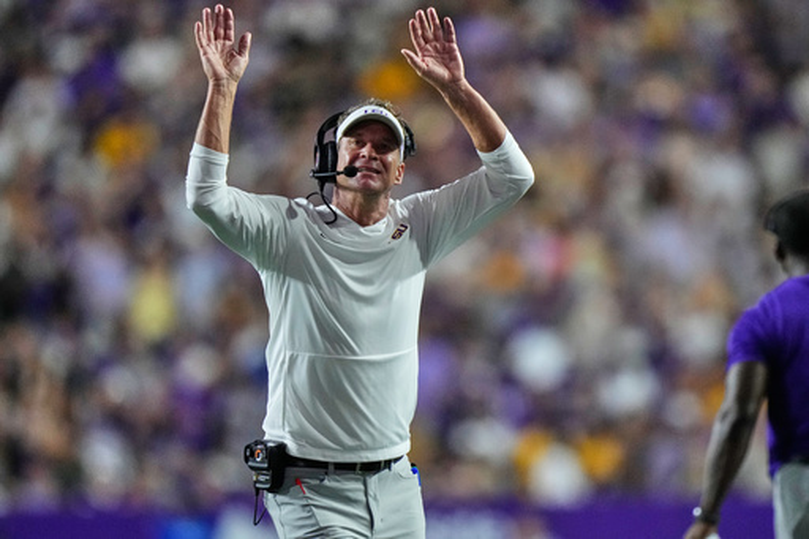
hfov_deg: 3.4
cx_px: 404
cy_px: 270
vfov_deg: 2.3
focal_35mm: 600
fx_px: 13478
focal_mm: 400
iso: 5000
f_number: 2.8
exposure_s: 1/2500
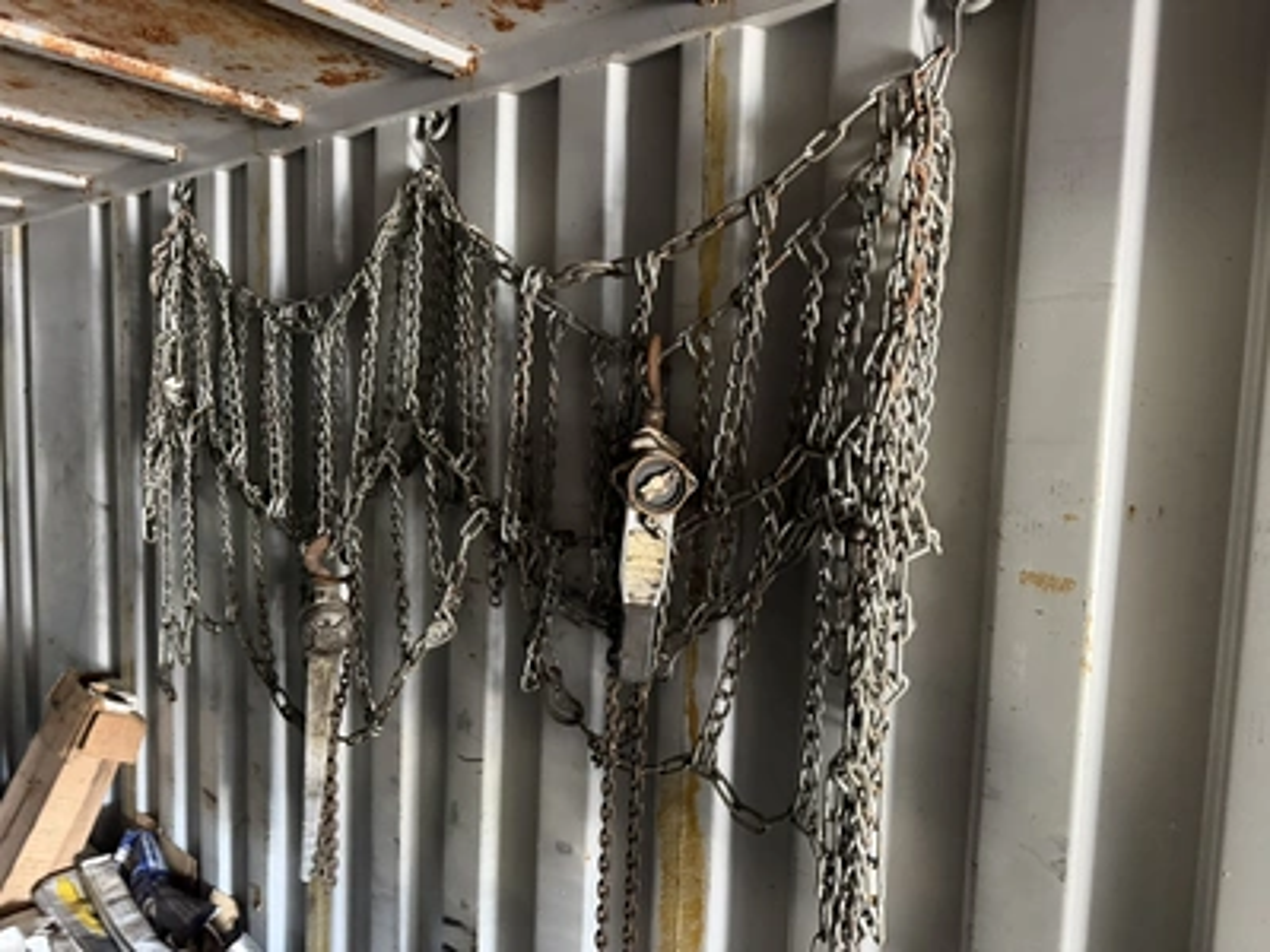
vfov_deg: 56.8
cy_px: 476
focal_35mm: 24
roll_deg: -1.5
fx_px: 881
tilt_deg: +1.9
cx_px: 635
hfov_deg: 71.6
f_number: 1.78
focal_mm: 6.76
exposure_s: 1/40
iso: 1000
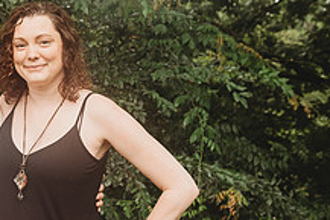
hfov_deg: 26.6
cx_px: -97
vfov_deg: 21.2
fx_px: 587
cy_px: 78
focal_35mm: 64
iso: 400
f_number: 3.5
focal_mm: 24
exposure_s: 1/160
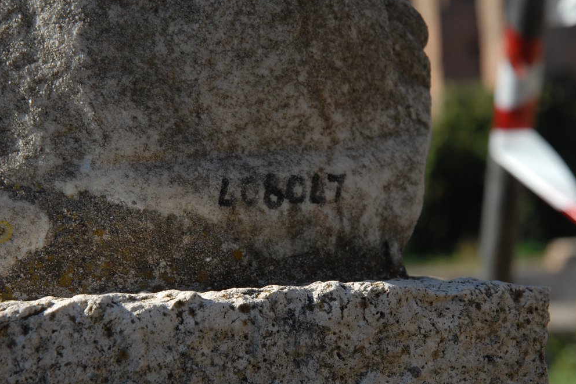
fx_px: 1816
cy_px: 191
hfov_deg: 18.0
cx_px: 289
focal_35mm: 114
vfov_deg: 12.1
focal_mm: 75
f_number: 10
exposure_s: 1/350
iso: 200
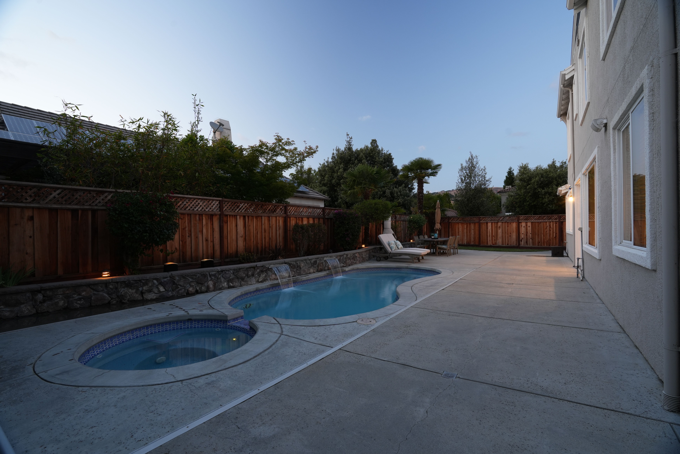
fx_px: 302
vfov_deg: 73.7
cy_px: 227
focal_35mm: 16
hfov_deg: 96.7
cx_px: 340
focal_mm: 16
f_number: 8
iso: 400
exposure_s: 1.3
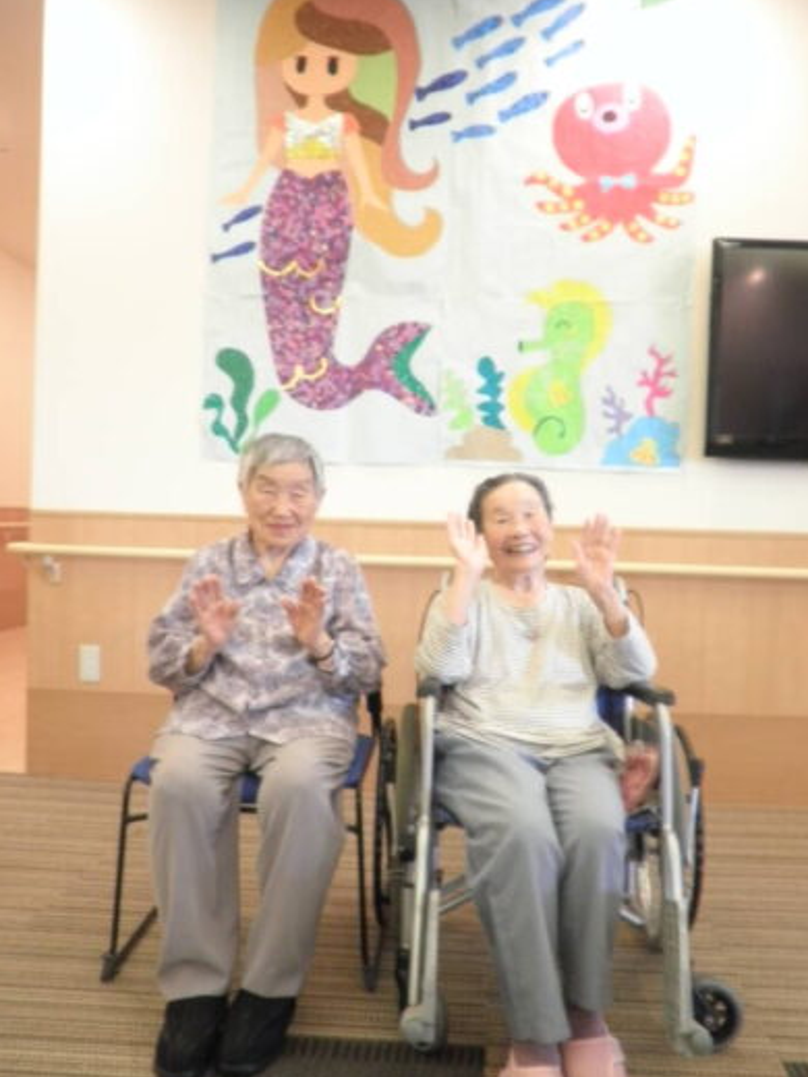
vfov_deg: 60.0
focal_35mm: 30
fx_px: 934
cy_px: 532
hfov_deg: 46.7
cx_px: 450
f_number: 2.6
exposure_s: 1/6
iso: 160
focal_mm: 4.65
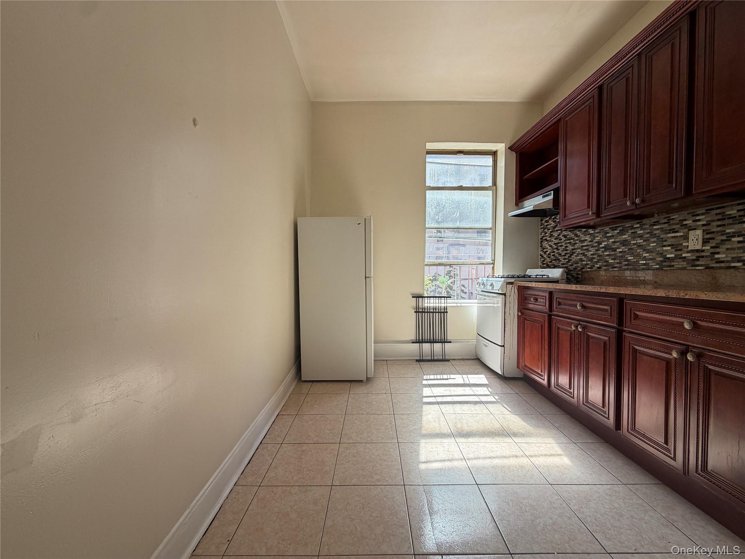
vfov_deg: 85.7
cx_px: 372
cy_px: 280
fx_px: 301
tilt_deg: -2.1
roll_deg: -0.1
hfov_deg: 102.1
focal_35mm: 14
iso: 64
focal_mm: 2.22
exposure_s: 1/181
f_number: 2.2
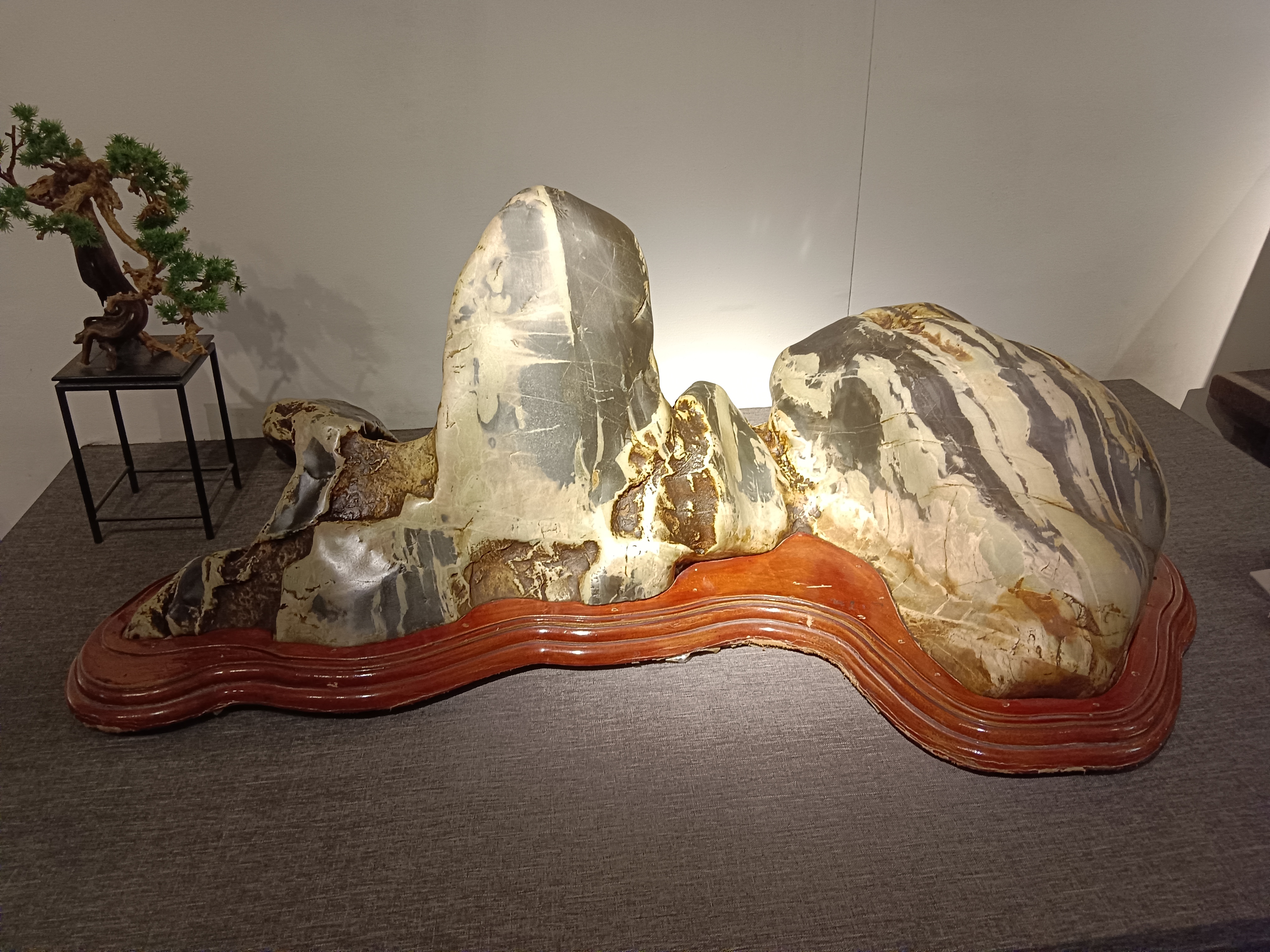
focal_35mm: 26
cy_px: 476
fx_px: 954
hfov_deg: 67.3
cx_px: 635
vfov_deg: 53.1
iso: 1142
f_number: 1.8
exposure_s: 1/33.3
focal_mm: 4.05
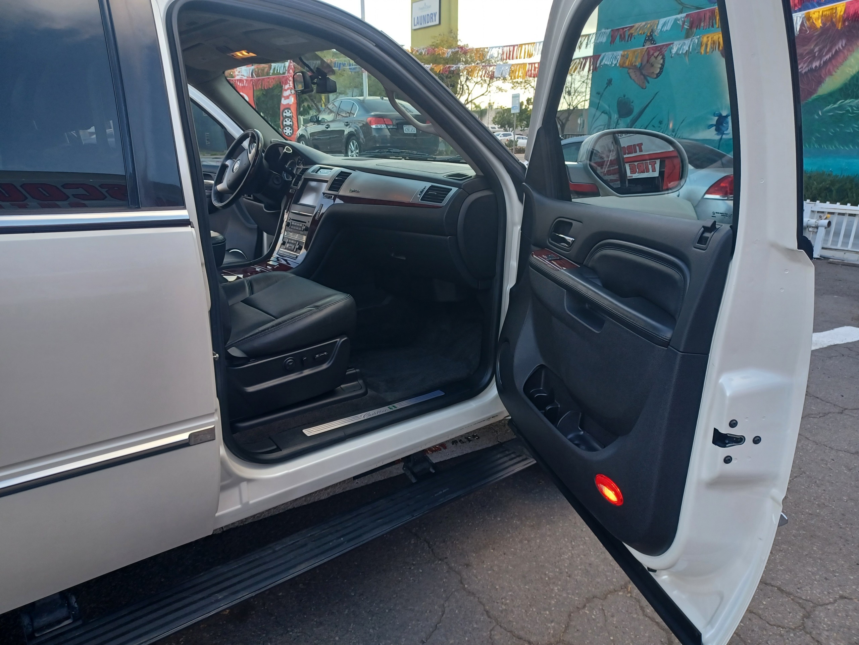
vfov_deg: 54.9
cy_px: 322
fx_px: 620
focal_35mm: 25
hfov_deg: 69.4
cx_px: 430
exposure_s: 1/50
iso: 50
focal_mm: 4.6
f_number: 1.8
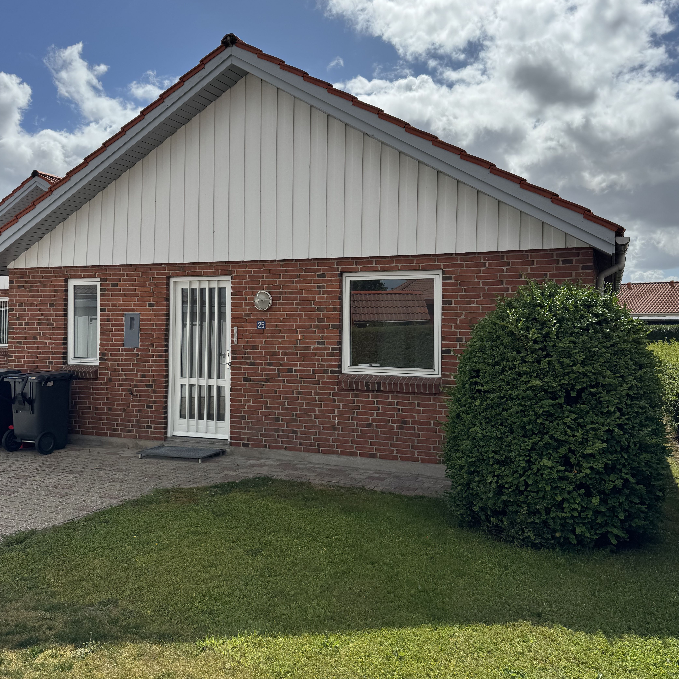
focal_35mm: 29
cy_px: 322
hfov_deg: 55.6
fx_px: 644
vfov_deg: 55.6
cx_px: 344
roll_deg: -0.2
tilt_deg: +0.8
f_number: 1.78
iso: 80
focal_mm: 6.76
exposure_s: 1/9009
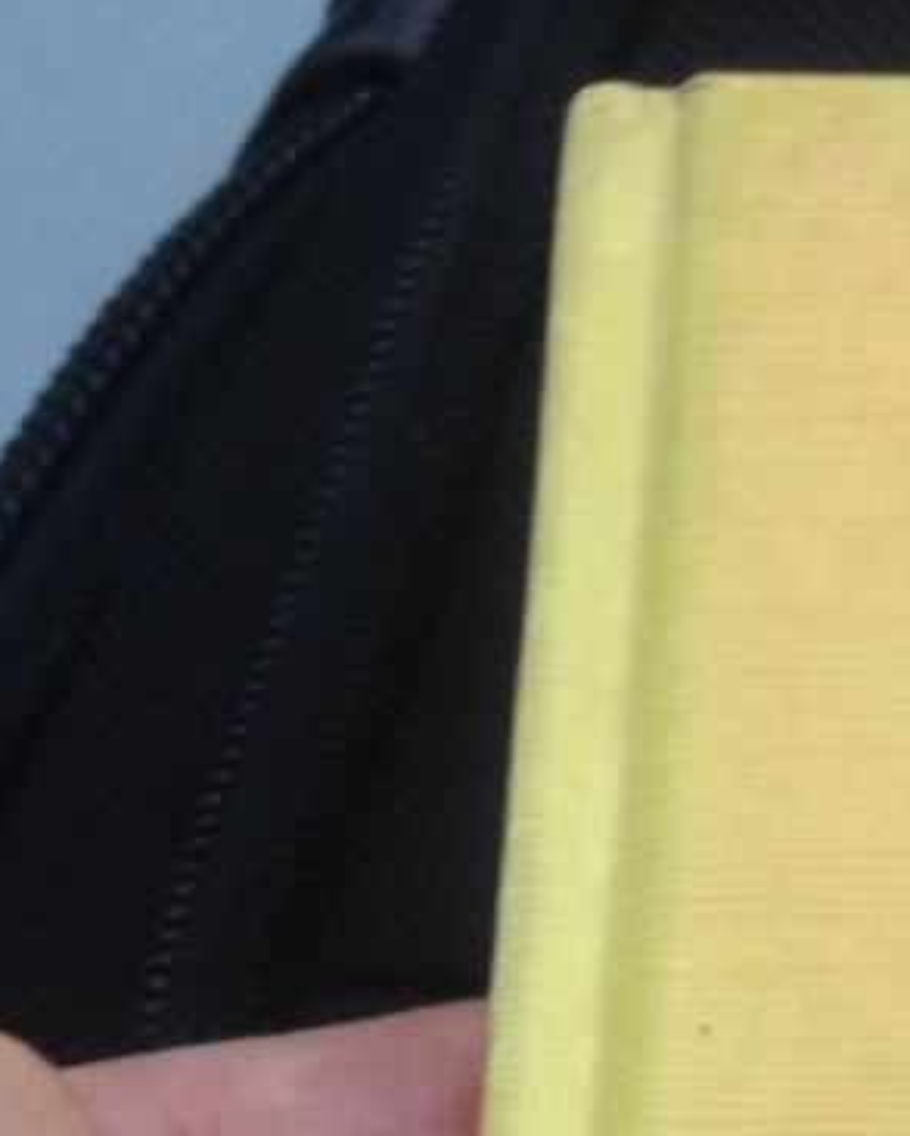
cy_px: 1665
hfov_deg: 12.1
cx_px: 1463
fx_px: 4038
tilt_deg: -64.5
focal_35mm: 120
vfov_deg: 15.0
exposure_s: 1/20
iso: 80
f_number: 2.4
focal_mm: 4.12
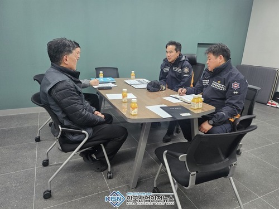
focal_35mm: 24
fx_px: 193
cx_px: 140
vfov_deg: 56.8
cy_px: 104
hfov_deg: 71.6
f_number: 1.8
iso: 250
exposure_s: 1/120
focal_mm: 5
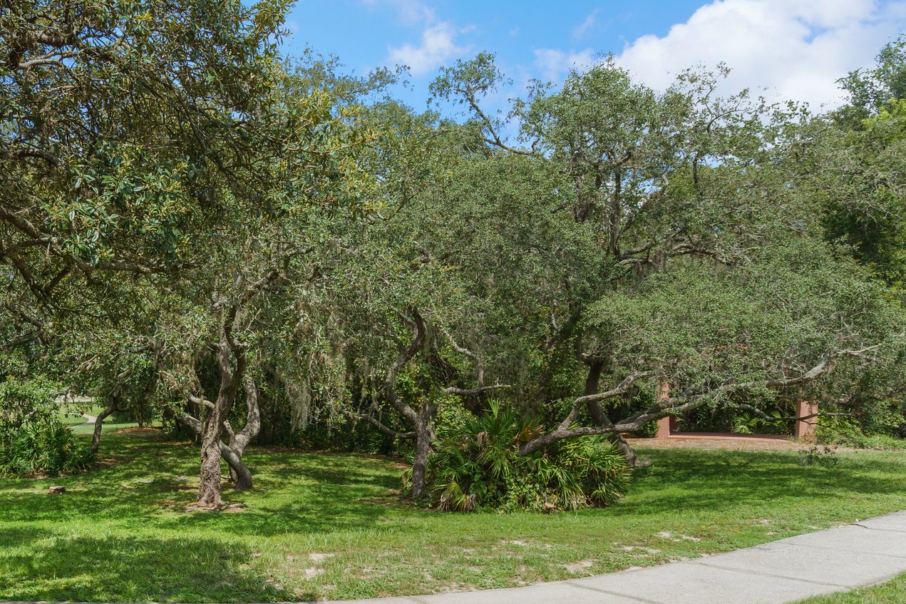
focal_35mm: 29
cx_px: 180
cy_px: 408
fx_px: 730
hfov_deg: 58.7
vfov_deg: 44.2
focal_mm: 18
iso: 320
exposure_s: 1/800
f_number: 8
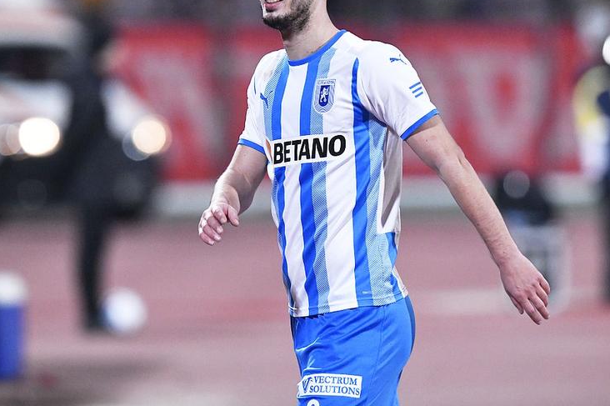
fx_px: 8331
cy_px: 162
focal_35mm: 492
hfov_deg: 4.2
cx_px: 345
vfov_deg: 2.8
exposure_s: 1/800
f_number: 4
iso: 2500
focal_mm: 400
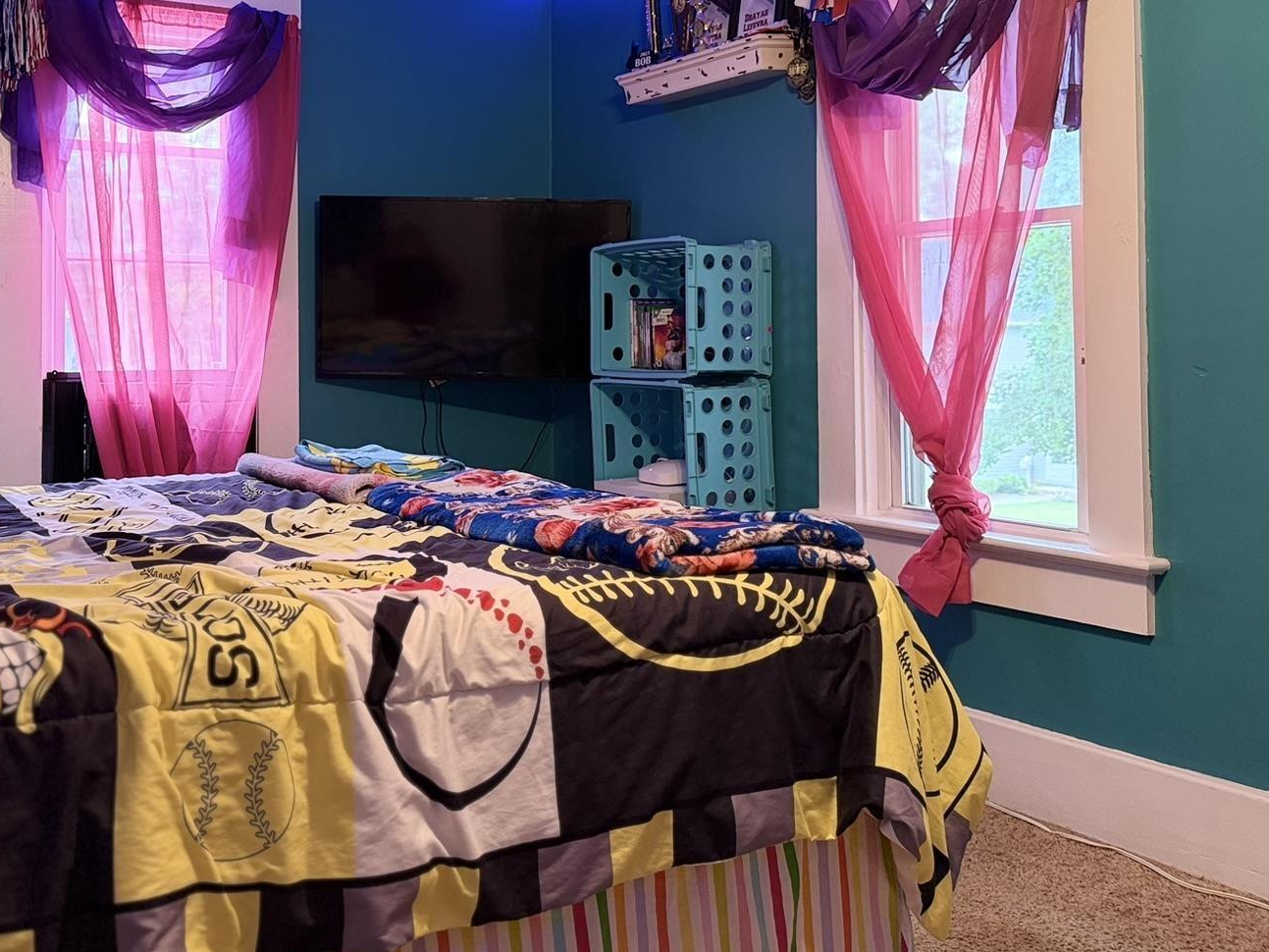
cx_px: 397
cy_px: 283
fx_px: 1393
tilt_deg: +1.4
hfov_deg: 47.9
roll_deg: +0.5
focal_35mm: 38
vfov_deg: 37.1
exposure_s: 1/60
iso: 320
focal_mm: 6.76
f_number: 1.78
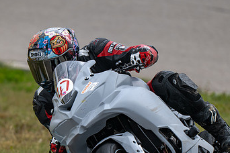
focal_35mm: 1017
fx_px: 6497
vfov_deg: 1.4
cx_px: 118
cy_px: 112
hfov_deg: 2.0
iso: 360
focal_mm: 600
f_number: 6.3
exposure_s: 1/1250
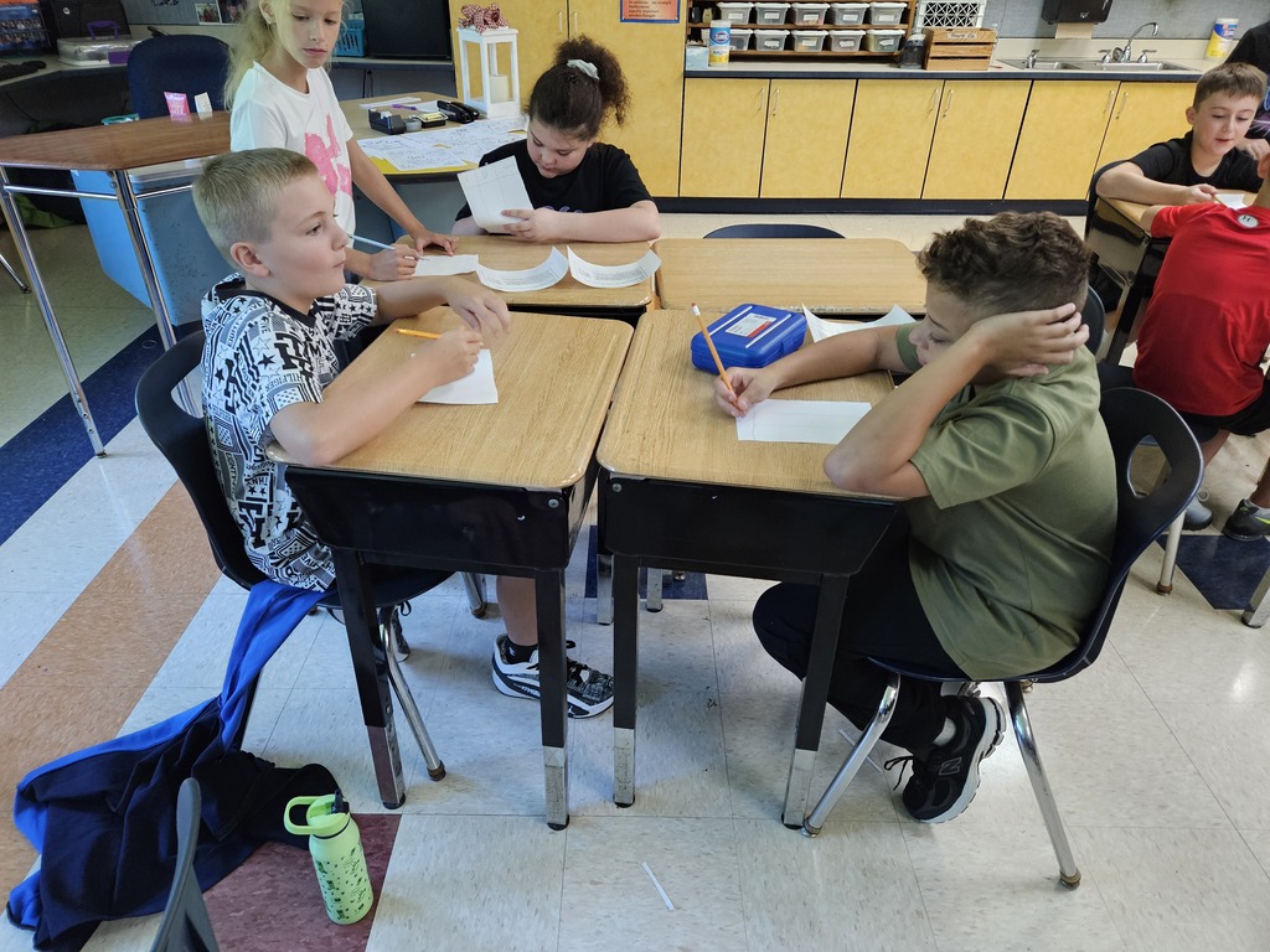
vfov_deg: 58.9
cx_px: 635
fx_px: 844
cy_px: 476
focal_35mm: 23
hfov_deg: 73.9
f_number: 1.8
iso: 640
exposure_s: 1/120
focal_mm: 5.4
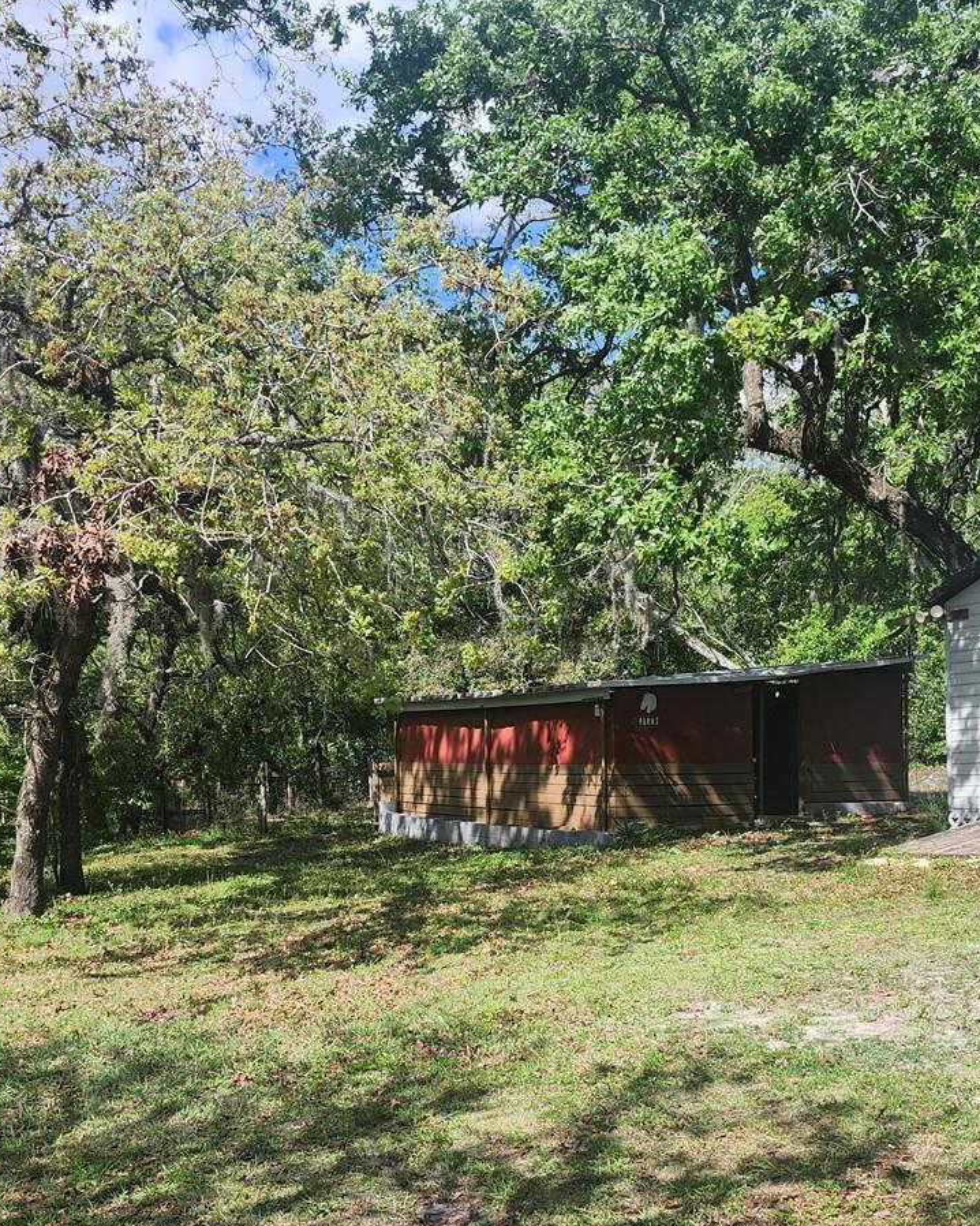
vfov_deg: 45.3
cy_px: 796
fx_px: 1451
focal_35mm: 40
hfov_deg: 37.3
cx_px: 439
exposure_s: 1/986
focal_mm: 5.54
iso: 25
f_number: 1.8
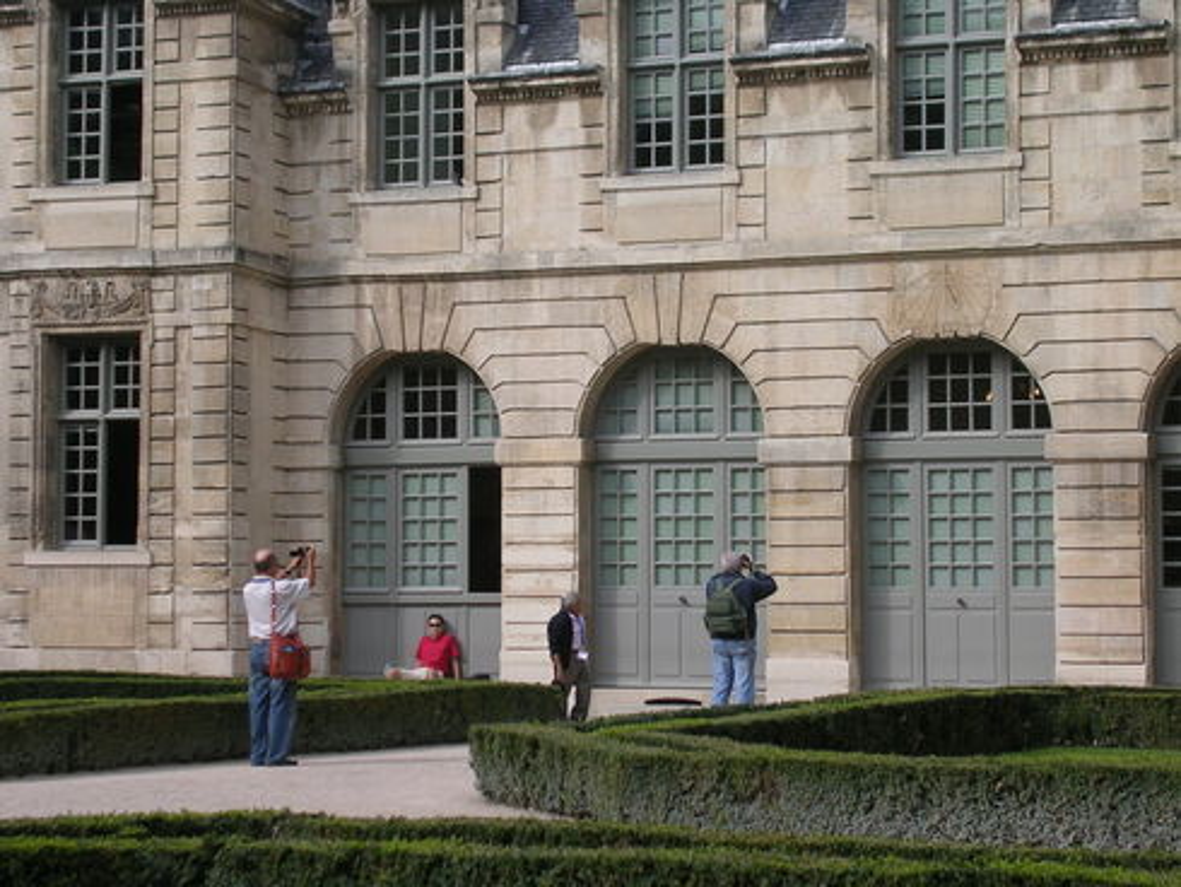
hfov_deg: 21.5
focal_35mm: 91
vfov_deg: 16.3
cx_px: 590
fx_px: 3106
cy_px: 444
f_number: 4.2
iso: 50
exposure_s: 1/350
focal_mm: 13.7
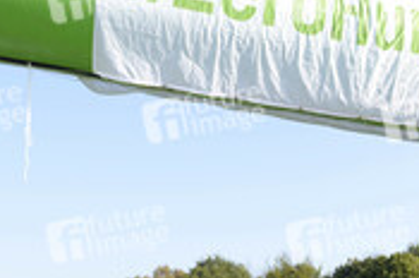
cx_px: 379
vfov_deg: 20.9
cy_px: 295
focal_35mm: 62
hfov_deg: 30.9
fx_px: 720
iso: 100
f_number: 5
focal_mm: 24
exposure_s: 1/250
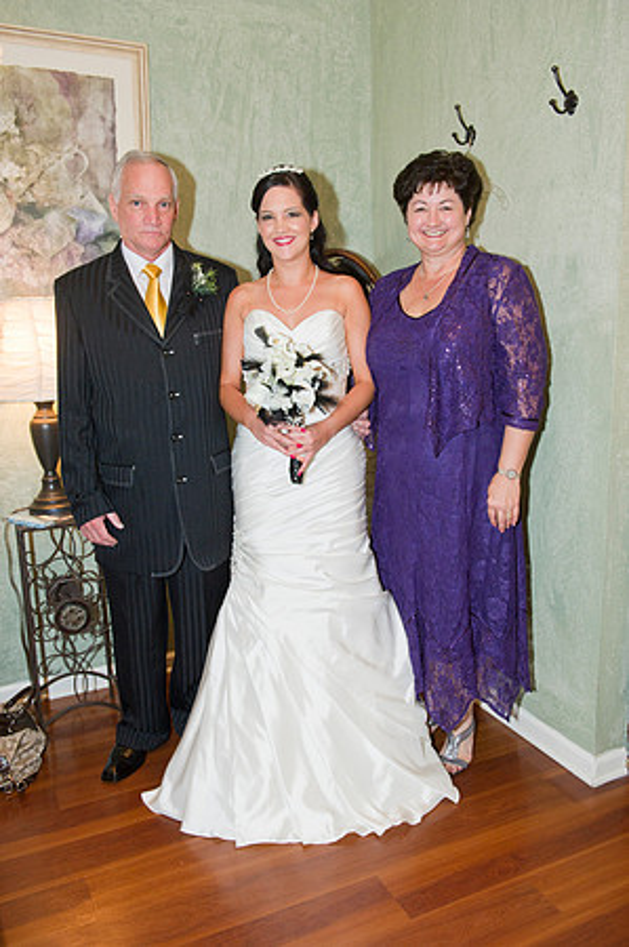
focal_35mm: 31
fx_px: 814
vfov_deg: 60.3
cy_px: 474
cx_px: 314
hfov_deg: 42.2
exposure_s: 1/160
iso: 800
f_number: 4.5
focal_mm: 31
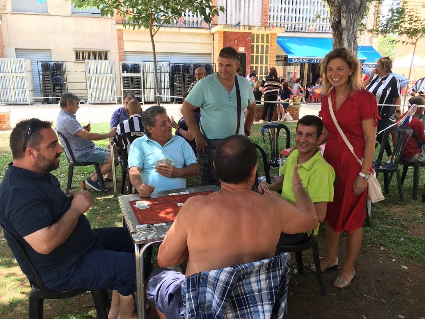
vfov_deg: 48.2
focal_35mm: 29
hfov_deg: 61.7
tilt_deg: -12.2
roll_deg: -0.4
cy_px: 160
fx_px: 356
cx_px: 212
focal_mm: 4.15
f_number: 2.2
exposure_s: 1/113
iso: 25
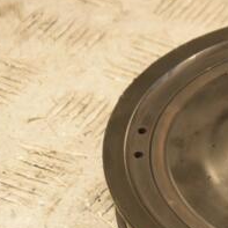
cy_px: 178
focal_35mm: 330
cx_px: 311
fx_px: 2461
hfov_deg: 5.3
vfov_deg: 5.3
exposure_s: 1/125
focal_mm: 85
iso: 800
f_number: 5.6
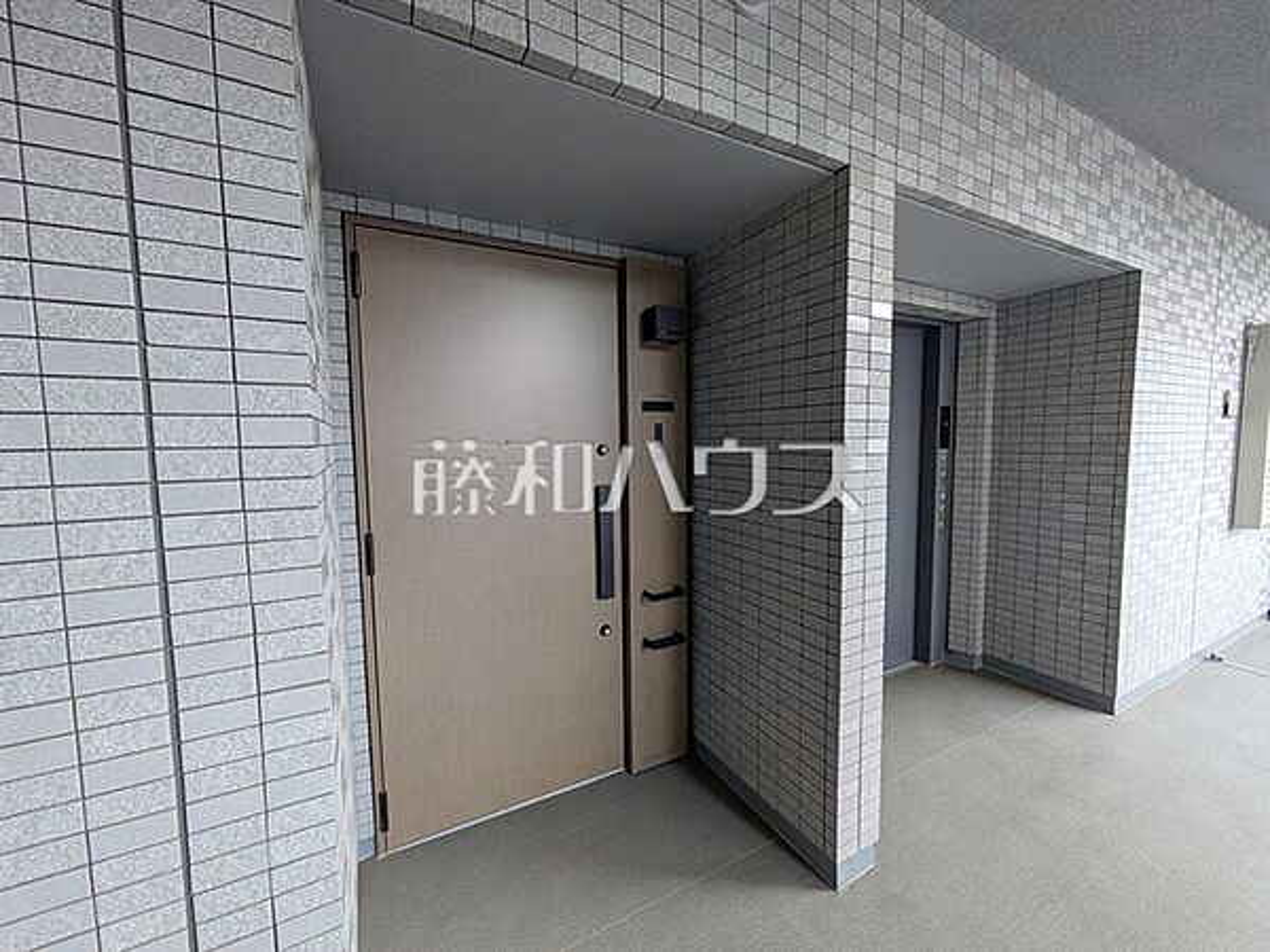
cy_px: 476
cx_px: 635
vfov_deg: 85.7
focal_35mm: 14
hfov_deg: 102.1
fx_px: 514
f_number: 2.2
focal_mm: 1.83
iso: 94
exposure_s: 1/100
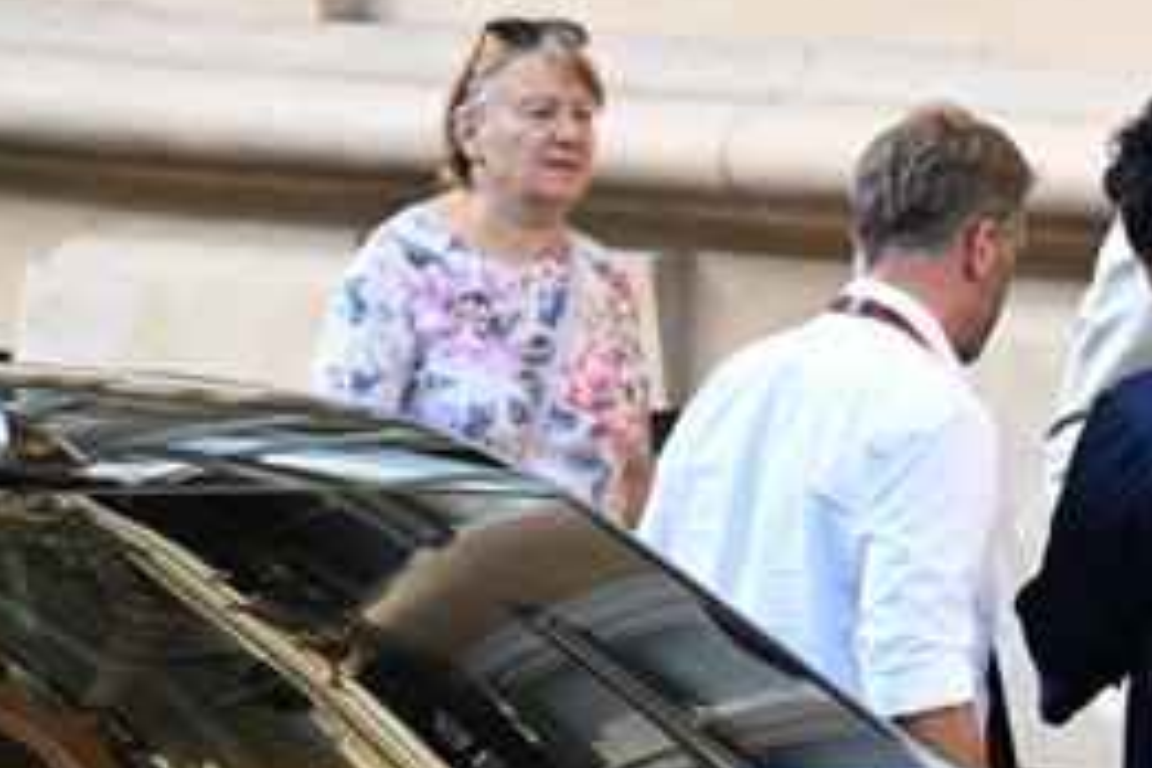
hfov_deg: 3.9
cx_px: 1337
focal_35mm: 529
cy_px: 627
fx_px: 16927
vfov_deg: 2.6
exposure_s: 1/2000
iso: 2500
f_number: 4
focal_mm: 200
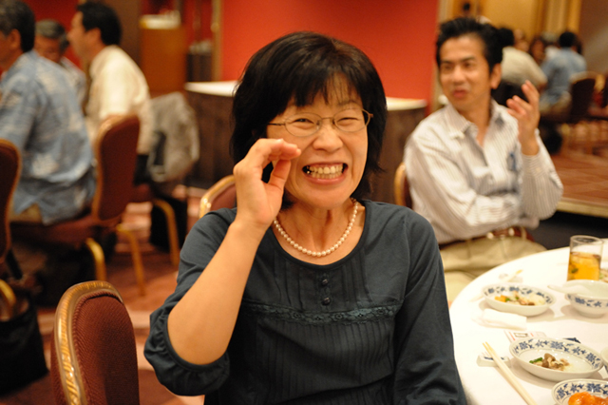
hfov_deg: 39.6
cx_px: 304
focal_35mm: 50
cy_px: 202
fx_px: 844
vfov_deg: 27.0
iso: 6400
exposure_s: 1/125
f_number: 2.8
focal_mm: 50
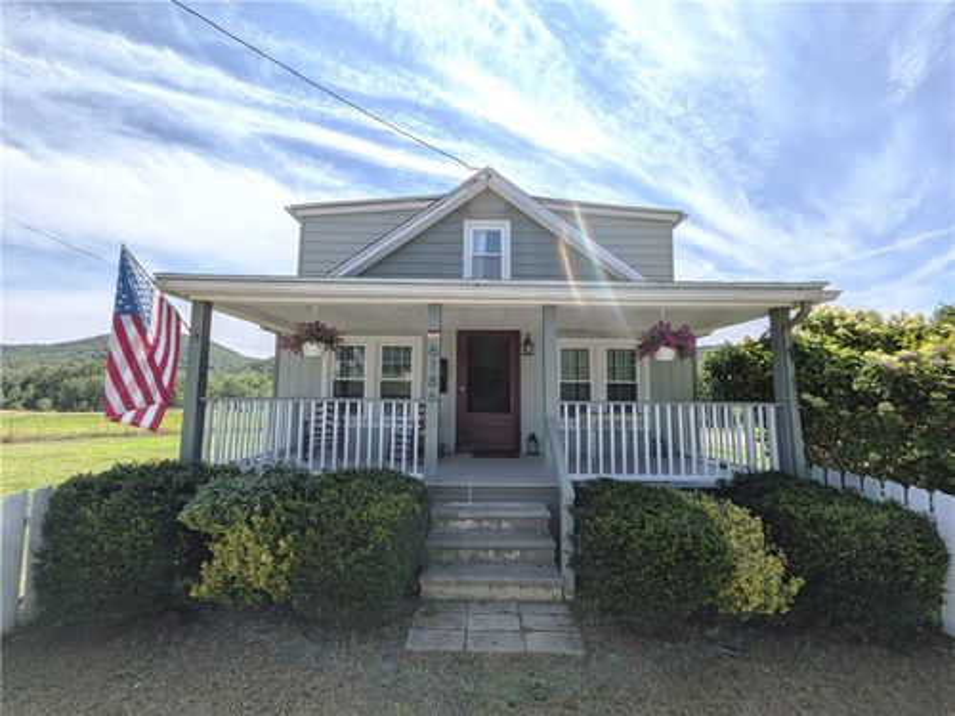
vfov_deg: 85.7
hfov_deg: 102.1
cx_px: 478
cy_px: 358
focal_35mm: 14
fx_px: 386
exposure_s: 1/3436
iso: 51
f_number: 2.2
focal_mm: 1.85
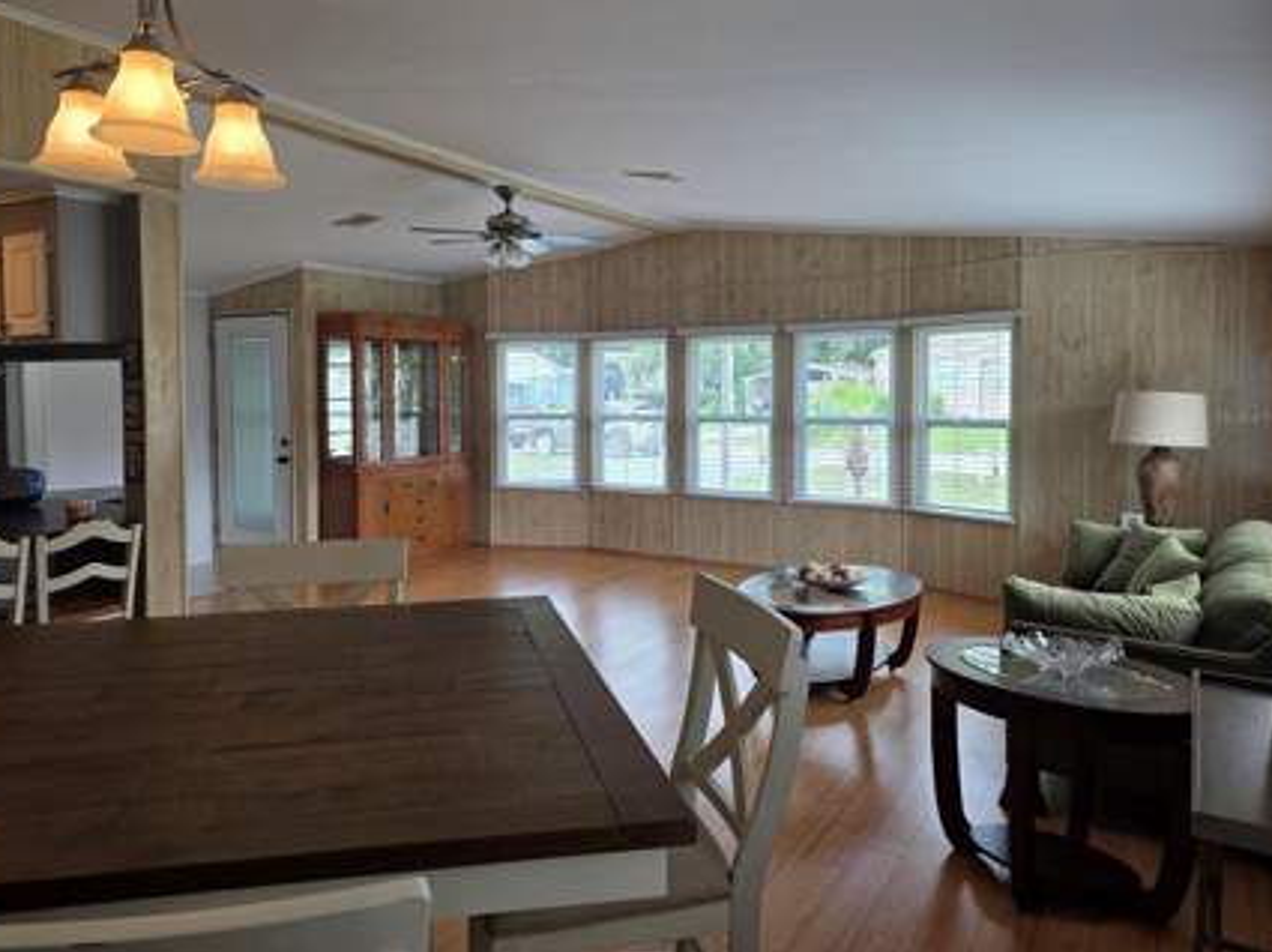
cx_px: 581
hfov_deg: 67.2
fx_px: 955
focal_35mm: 26
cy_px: 416
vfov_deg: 52.9
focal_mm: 6.25
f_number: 1.7
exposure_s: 1/120
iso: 64
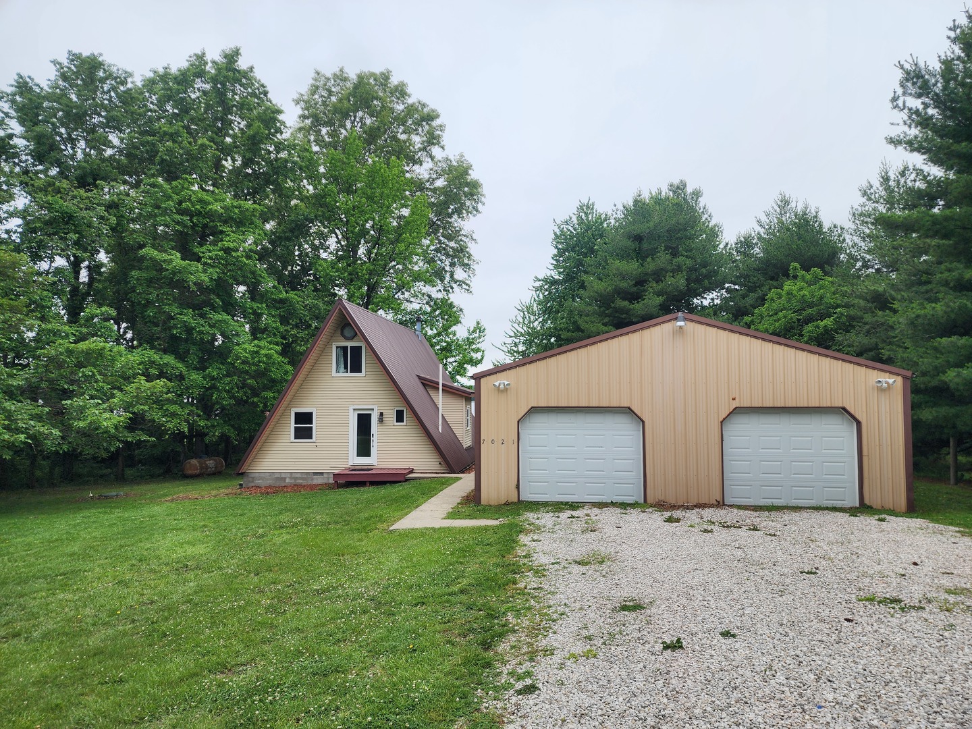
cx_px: 486
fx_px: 646
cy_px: 364
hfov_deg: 73.9
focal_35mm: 23
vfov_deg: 58.9
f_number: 1.8
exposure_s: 1/400
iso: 12
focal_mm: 6.4
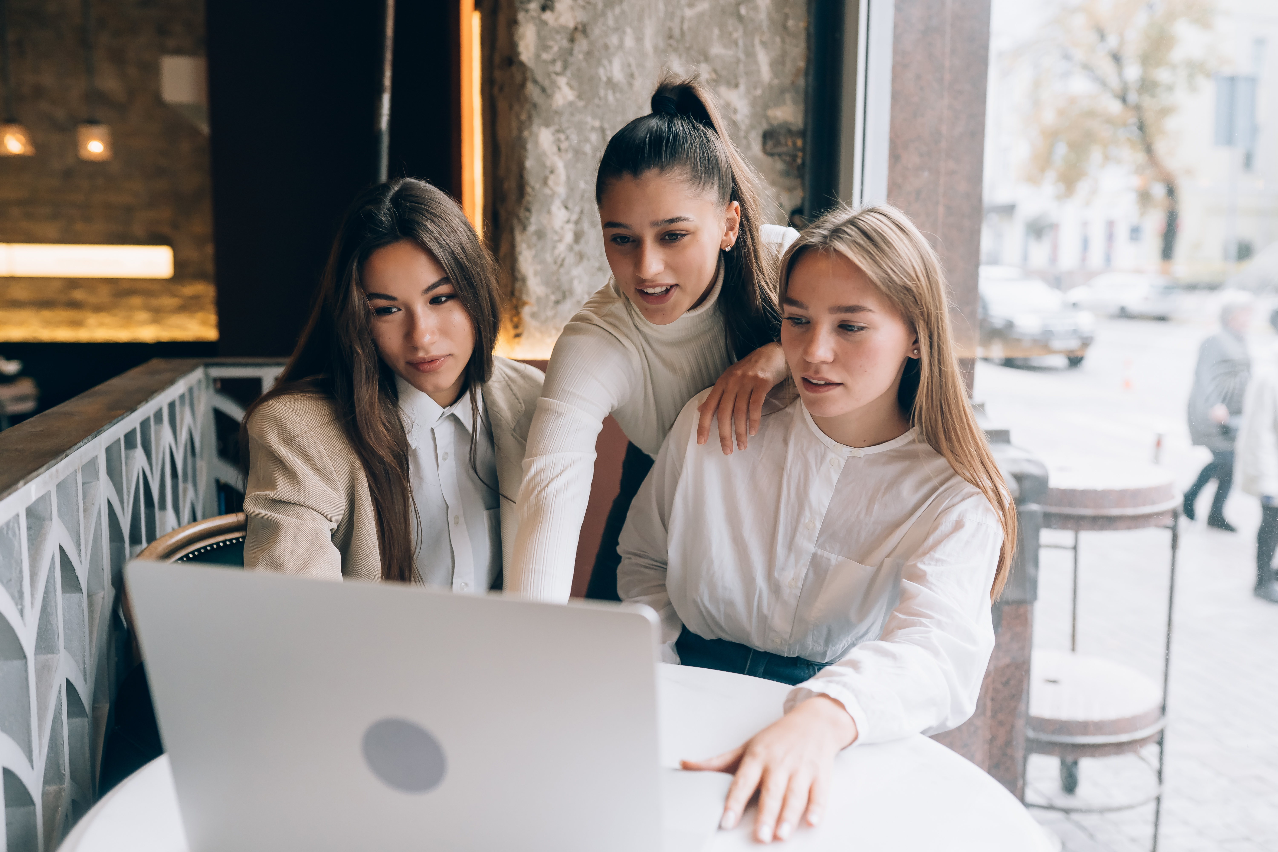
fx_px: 1242
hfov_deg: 54.4
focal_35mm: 35
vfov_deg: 37.9
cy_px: 426
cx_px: 639
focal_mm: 35
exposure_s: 1/400
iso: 800
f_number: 2.5
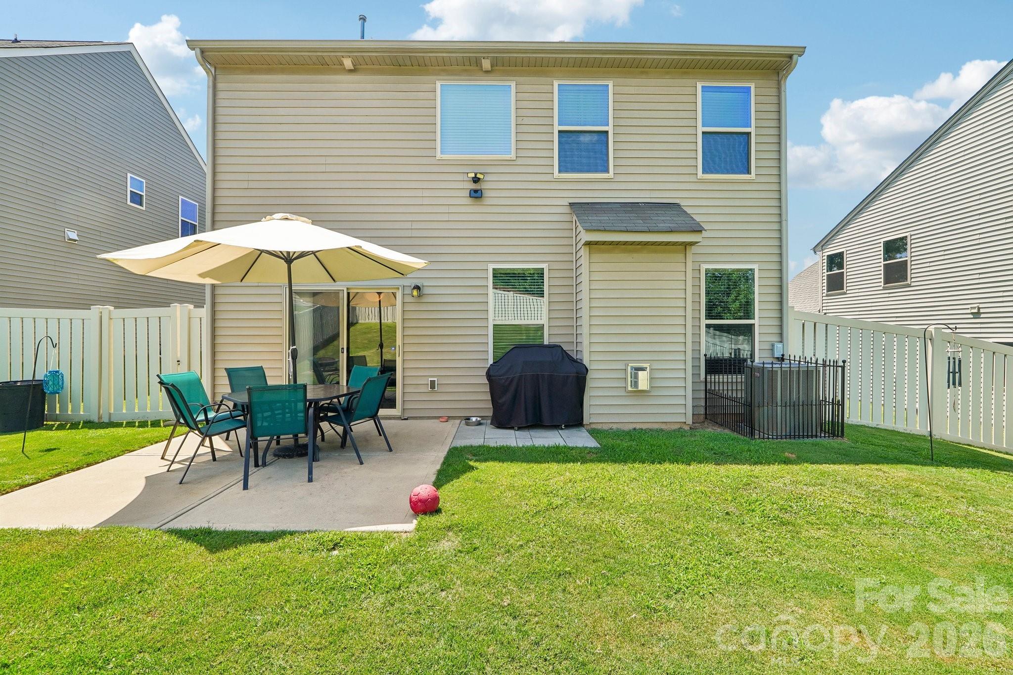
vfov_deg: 77.3
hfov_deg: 100.4
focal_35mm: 15
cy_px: 338
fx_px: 422
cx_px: 506
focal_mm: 10
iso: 100
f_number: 8
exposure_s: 1/60
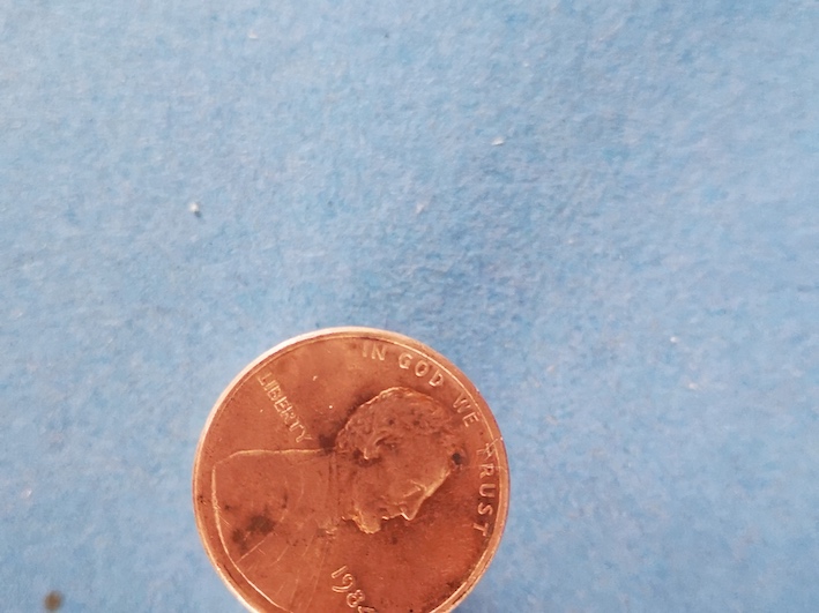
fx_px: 1395
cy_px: 306
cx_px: 410
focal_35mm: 59
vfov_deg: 24.8
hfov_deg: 32.7
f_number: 1.8
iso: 400
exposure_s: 1/33.3
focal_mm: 5.58
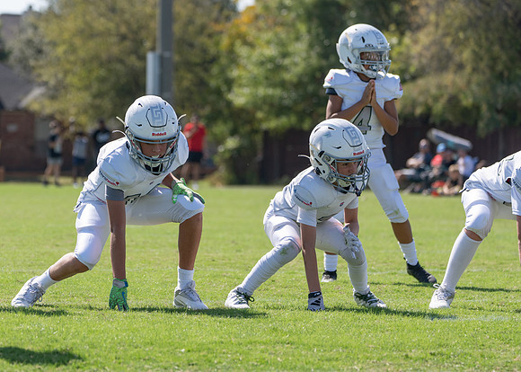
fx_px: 3705
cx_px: 169
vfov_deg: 5.7
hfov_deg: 8.0
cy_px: 180
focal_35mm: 250
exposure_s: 1/1000
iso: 160
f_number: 5.6
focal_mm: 187
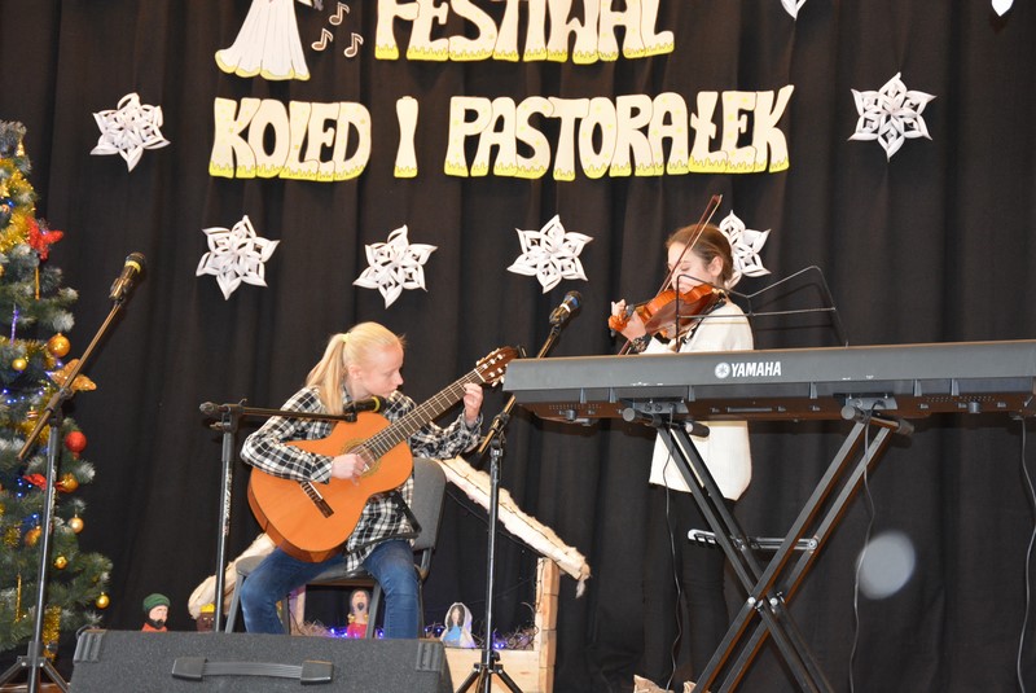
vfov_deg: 20.2
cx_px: 518
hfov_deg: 29.8
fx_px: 1944
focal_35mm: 68
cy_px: 346
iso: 2200
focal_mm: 45
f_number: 4.8
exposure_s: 1/60
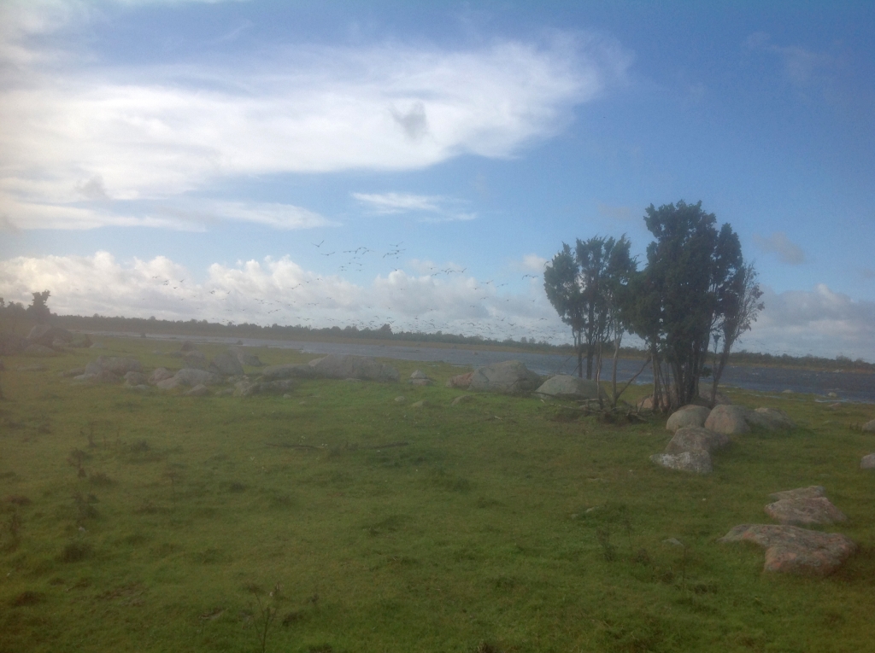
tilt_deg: +0.2
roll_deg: -3.1
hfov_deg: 52.7
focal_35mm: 35
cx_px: 438
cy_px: 326
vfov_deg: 40.6
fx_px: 883
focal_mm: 4.28
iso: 50
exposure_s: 1/1374
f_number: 2.4
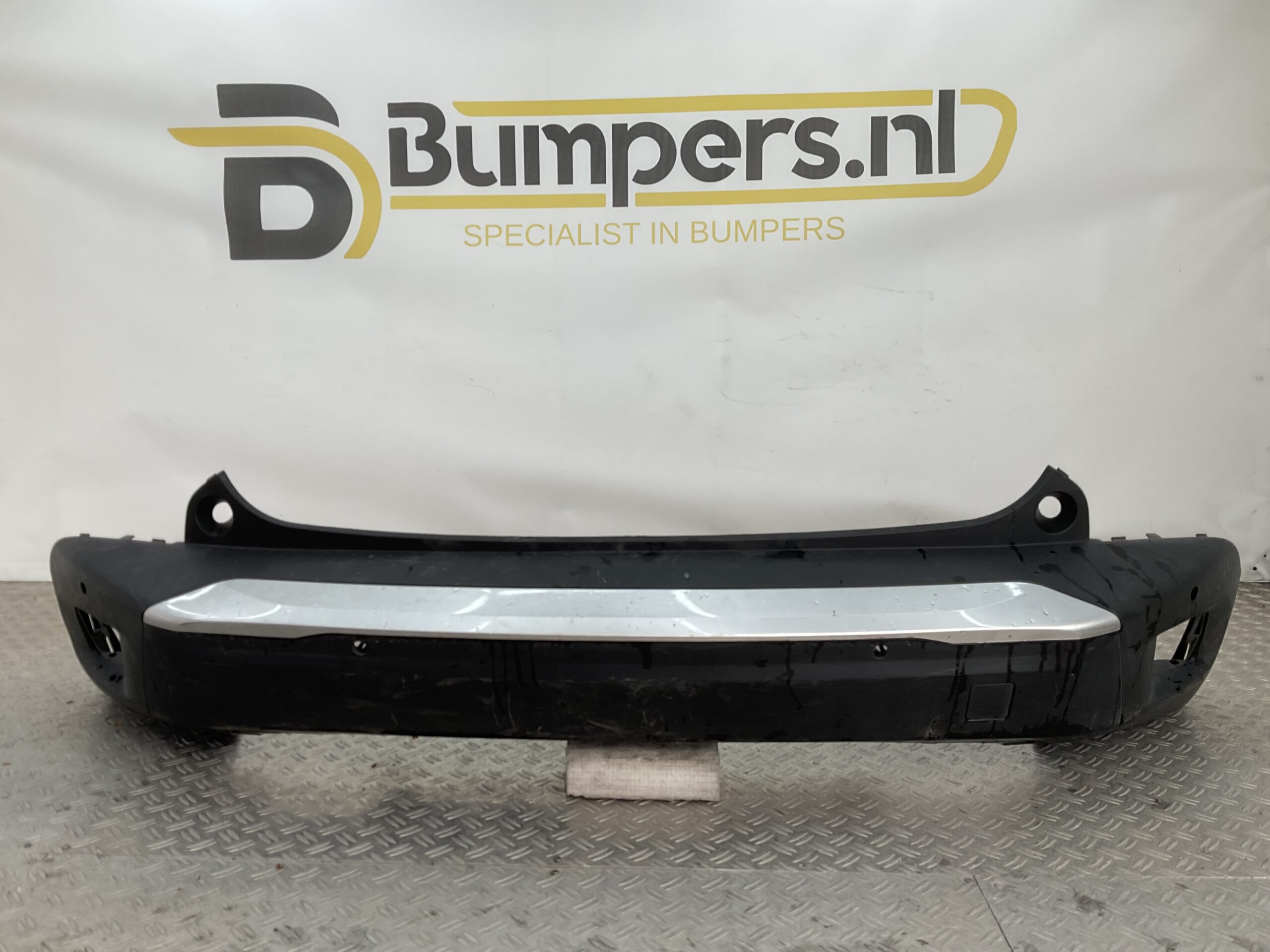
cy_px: 476
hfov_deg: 61.7
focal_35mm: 29
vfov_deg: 48.2
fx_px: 1064
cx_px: 635
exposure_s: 1/191
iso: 16
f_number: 1.8
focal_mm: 3
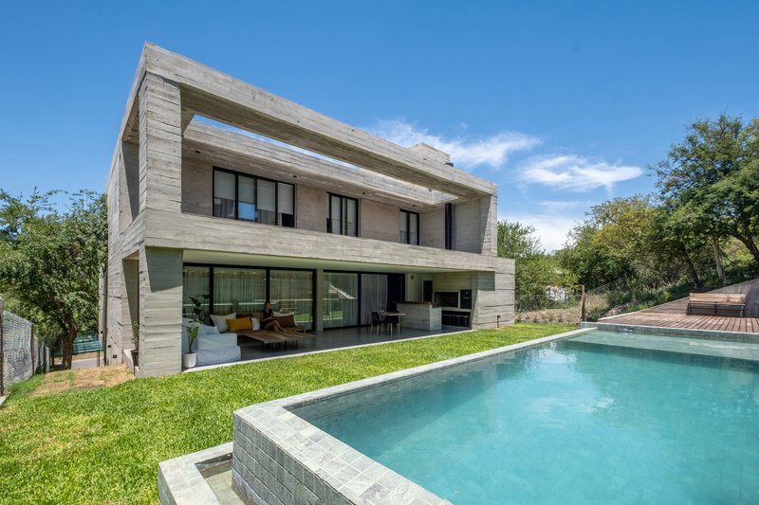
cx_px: 380
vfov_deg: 77.3
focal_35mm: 15
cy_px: 252
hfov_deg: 100.4
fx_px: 316
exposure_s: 1/500
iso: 160
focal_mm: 10
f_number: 11
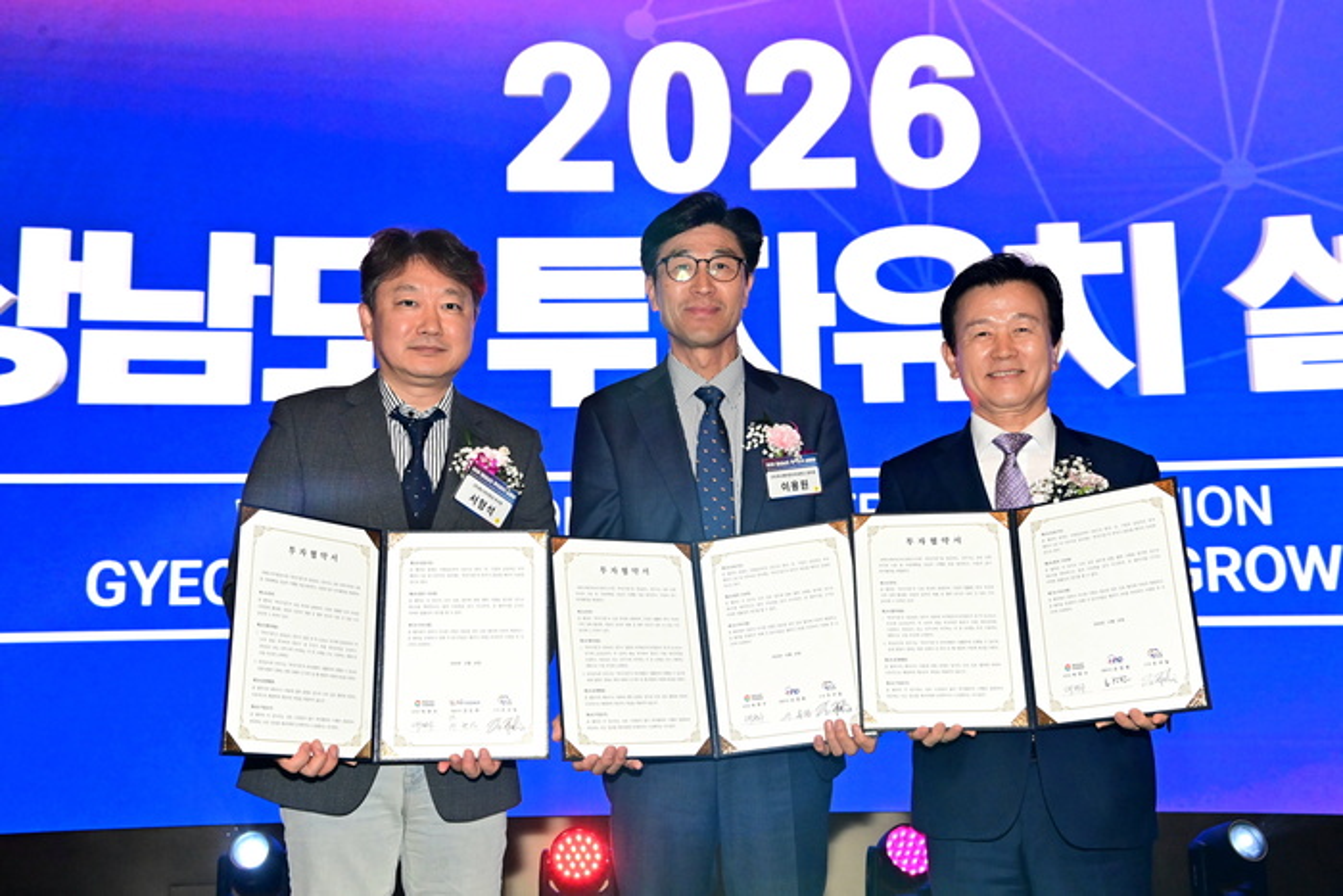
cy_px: 448
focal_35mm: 40
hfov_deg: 48.4
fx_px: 1492
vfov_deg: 33.4
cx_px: 672
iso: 5000
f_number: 8
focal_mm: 40
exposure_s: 1/250
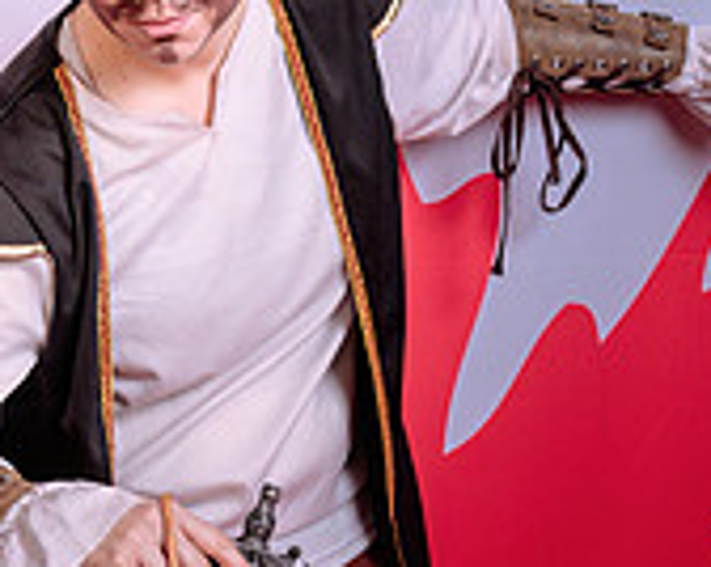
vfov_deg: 12.8
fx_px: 2522
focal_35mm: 120
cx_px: 305
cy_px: 243
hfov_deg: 16.0
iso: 100
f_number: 5
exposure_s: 1/160
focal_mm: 37
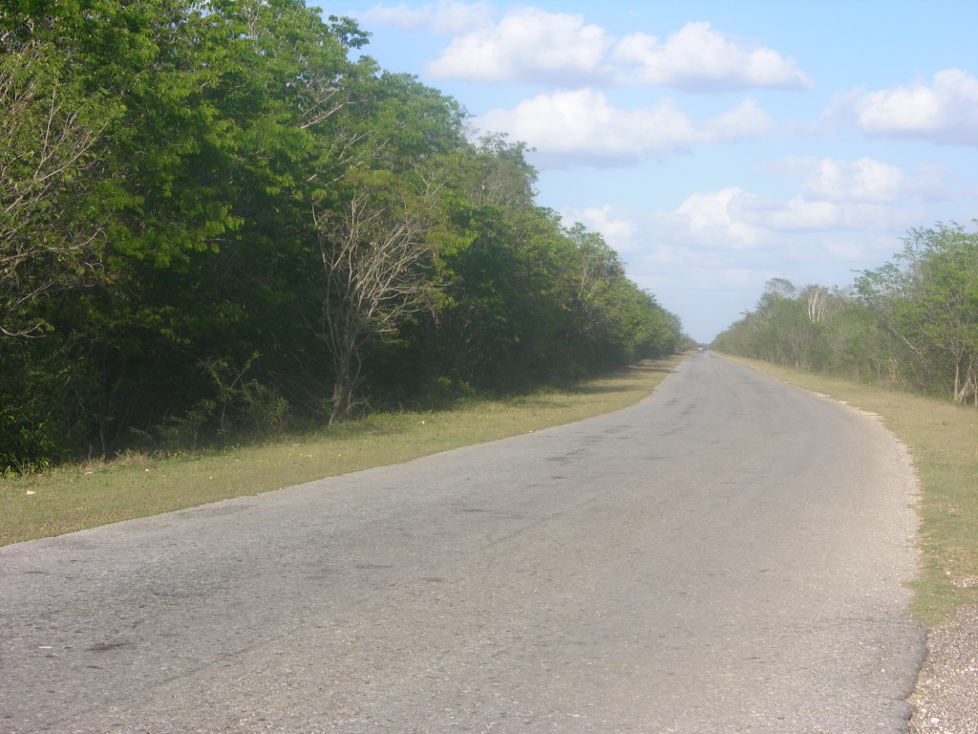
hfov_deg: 25.0
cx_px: 489
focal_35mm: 78
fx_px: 2204
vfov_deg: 18.9
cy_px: 367
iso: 50
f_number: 5.4
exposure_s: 1/224
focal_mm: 19.9
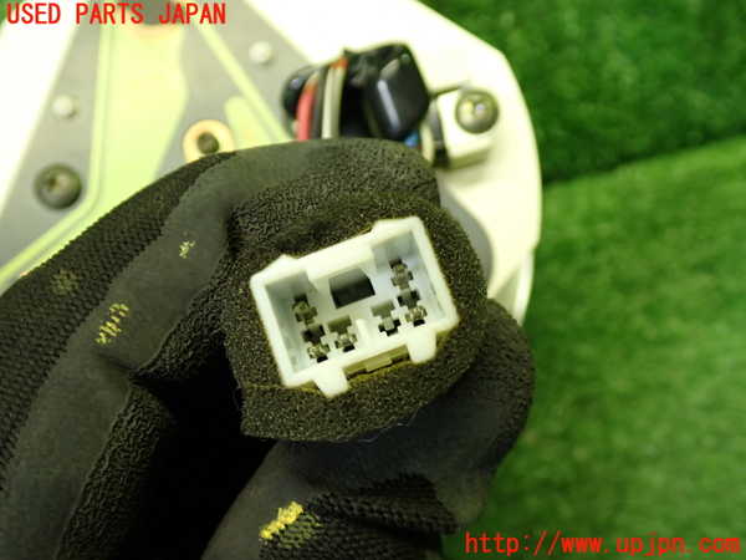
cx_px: 373
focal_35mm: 38
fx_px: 819
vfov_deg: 37.7
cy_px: 280
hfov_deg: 49.0
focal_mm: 6.83
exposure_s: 1/40
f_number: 2.7
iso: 320
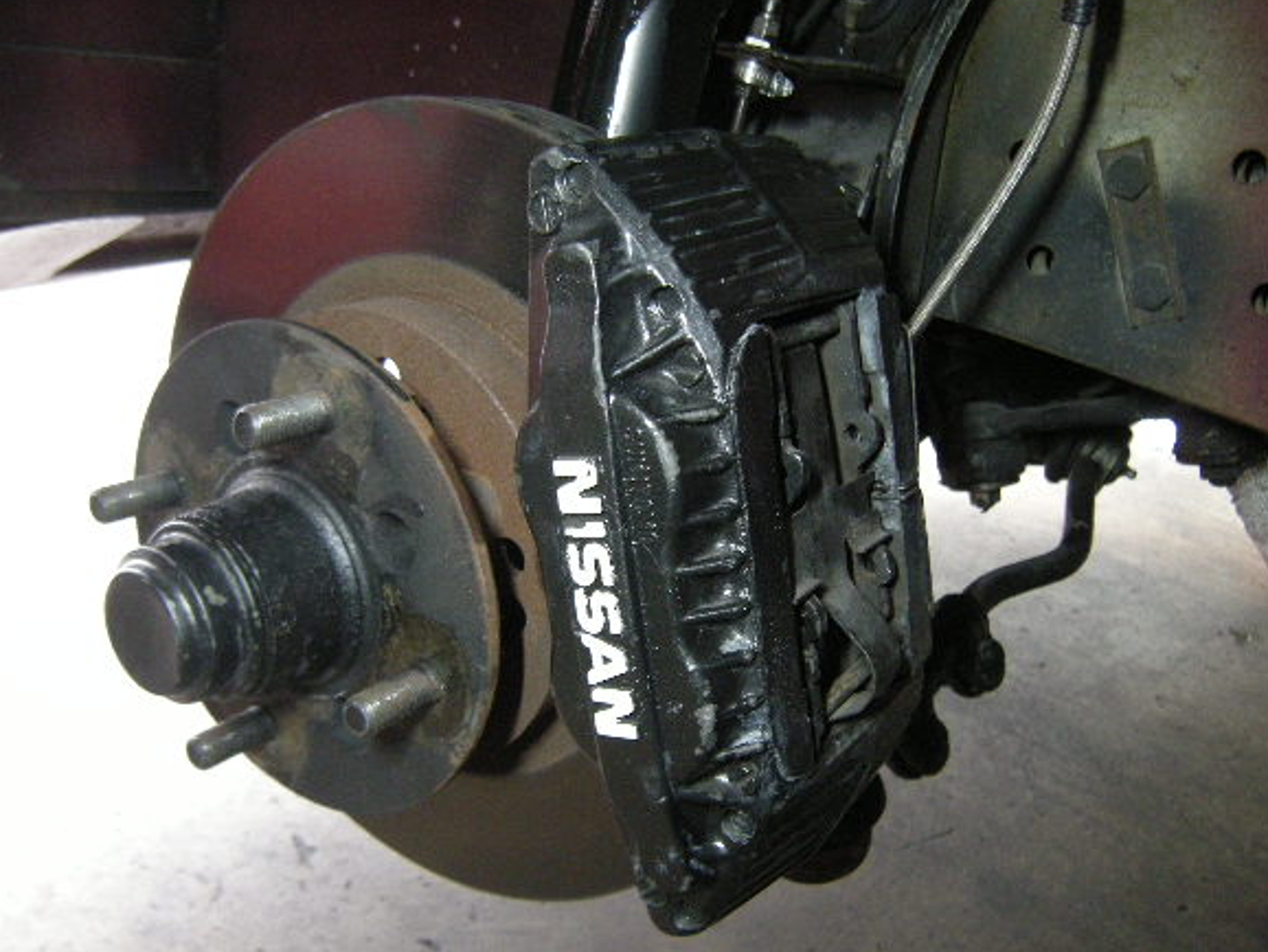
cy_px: 515
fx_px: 1136
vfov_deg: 45.4
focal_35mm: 31
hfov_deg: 58.3
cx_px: 647
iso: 400
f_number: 2.8
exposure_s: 1/30.2
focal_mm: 4.7
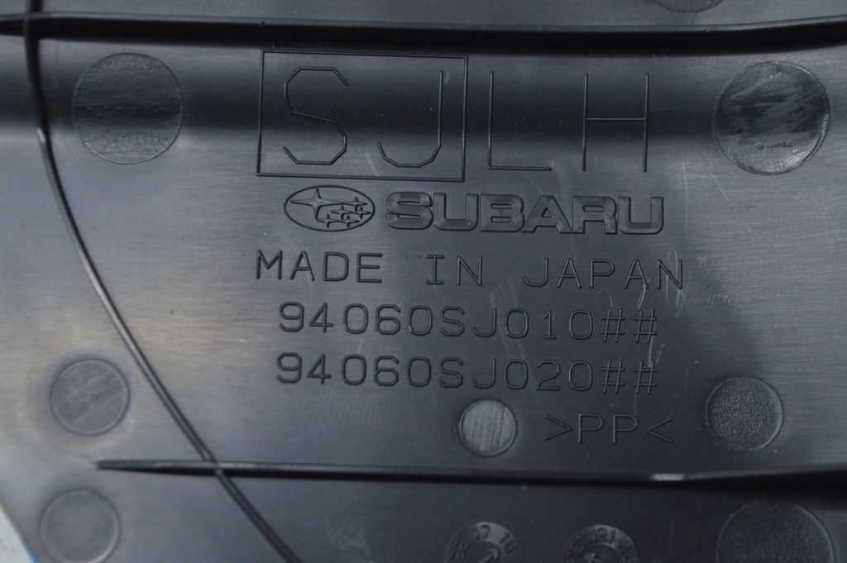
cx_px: 424
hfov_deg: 24.6
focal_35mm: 82
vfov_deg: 16.5
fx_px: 1939
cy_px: 282
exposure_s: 1/40
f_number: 5.6
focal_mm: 55
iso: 400
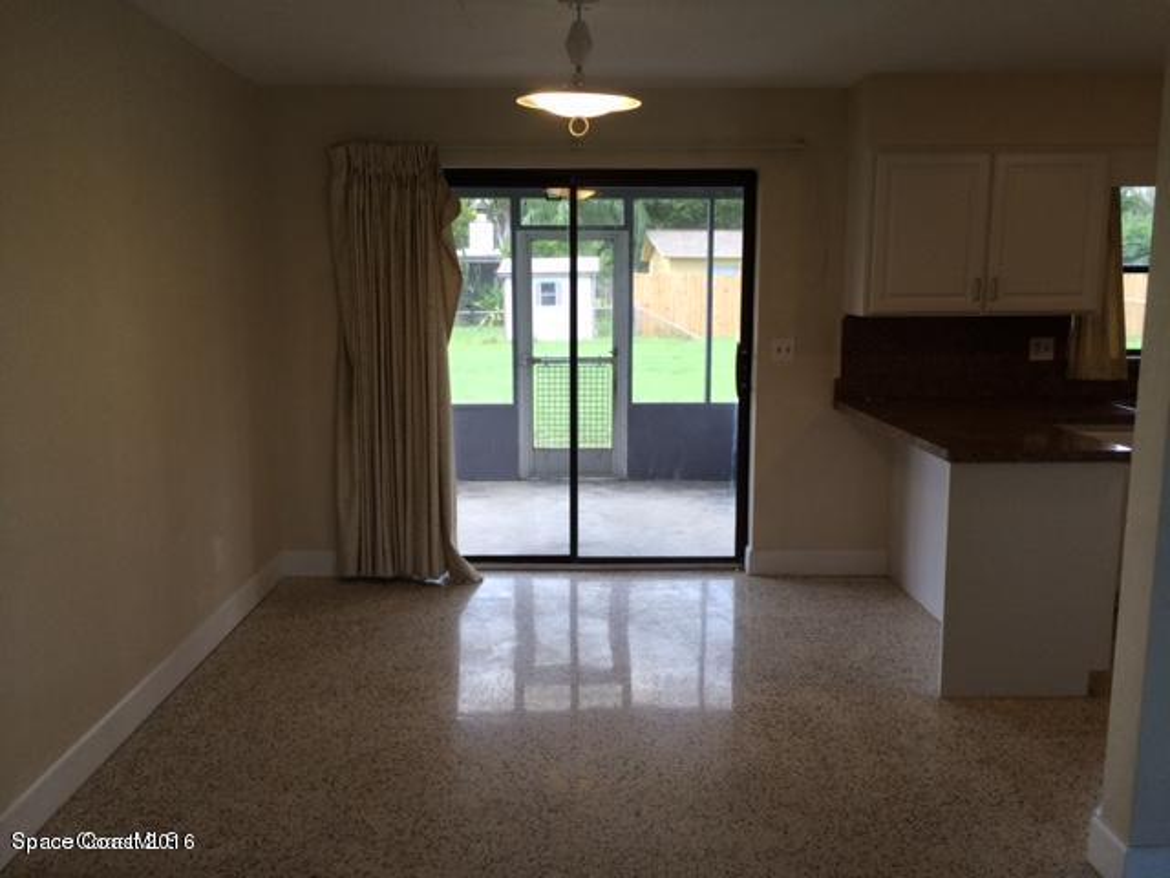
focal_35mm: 29
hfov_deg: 61.7
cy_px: 439
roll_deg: -0.2
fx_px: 980
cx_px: 585
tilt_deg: -9.1
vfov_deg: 48.2
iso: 64
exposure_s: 1/120
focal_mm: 4.15
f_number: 2.2
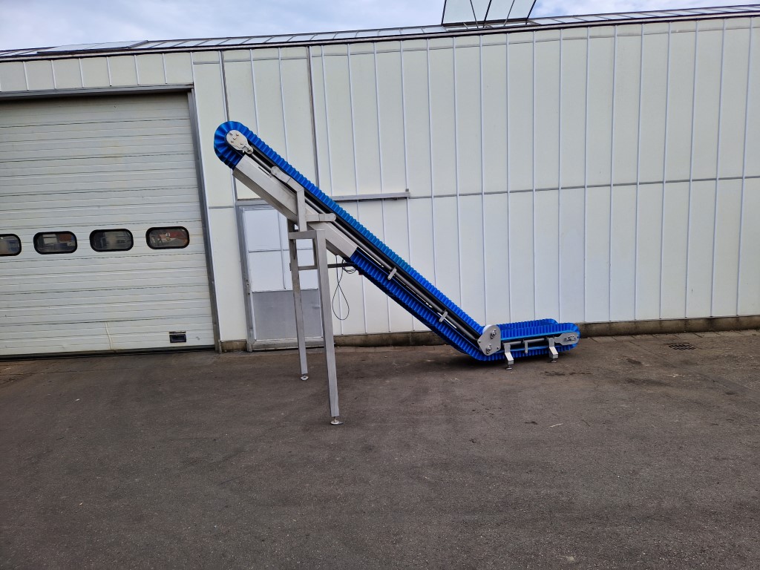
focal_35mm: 23
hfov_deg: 73.9
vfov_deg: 58.9
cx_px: 380
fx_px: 505
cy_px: 285
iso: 50
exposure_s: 1/1148
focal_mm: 5.4
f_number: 1.8
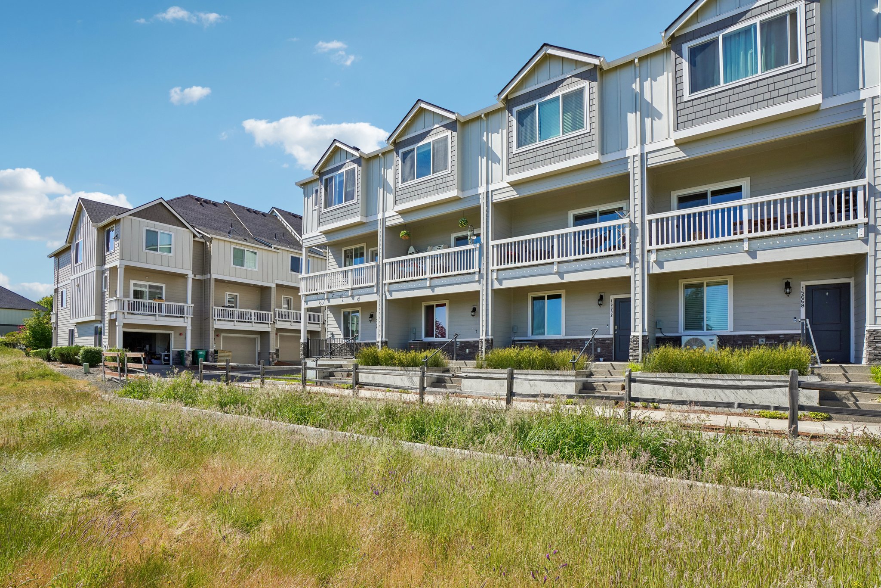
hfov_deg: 96.7
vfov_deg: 73.7
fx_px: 391
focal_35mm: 16
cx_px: 440
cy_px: 294
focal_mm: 16
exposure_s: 1/800
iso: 400
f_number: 8
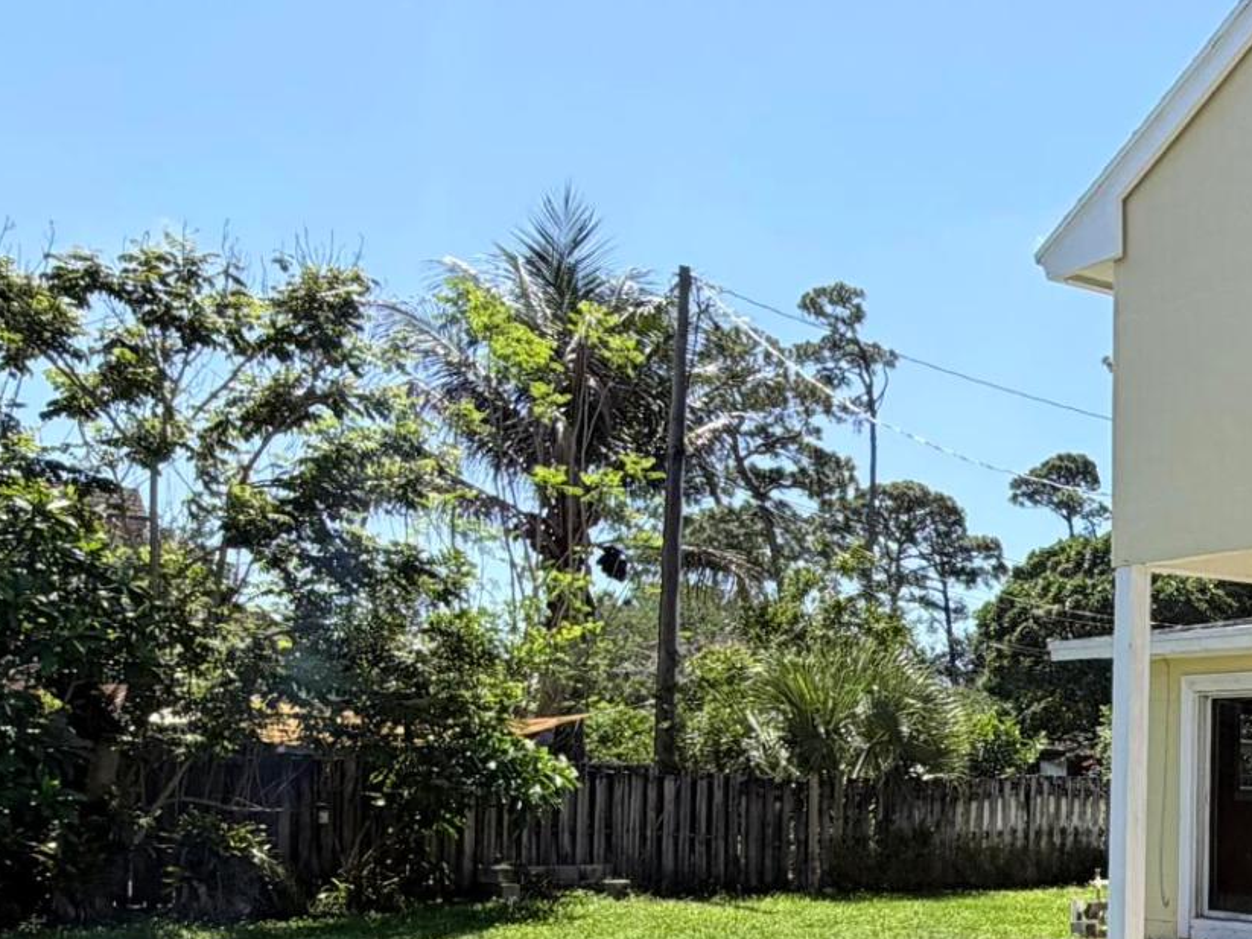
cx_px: 1282
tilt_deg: +0.0
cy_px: 775
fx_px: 1772
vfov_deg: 28.9
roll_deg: -0.8
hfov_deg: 34.9
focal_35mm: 49
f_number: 2.2
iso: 25
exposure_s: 1/770
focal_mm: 2.22
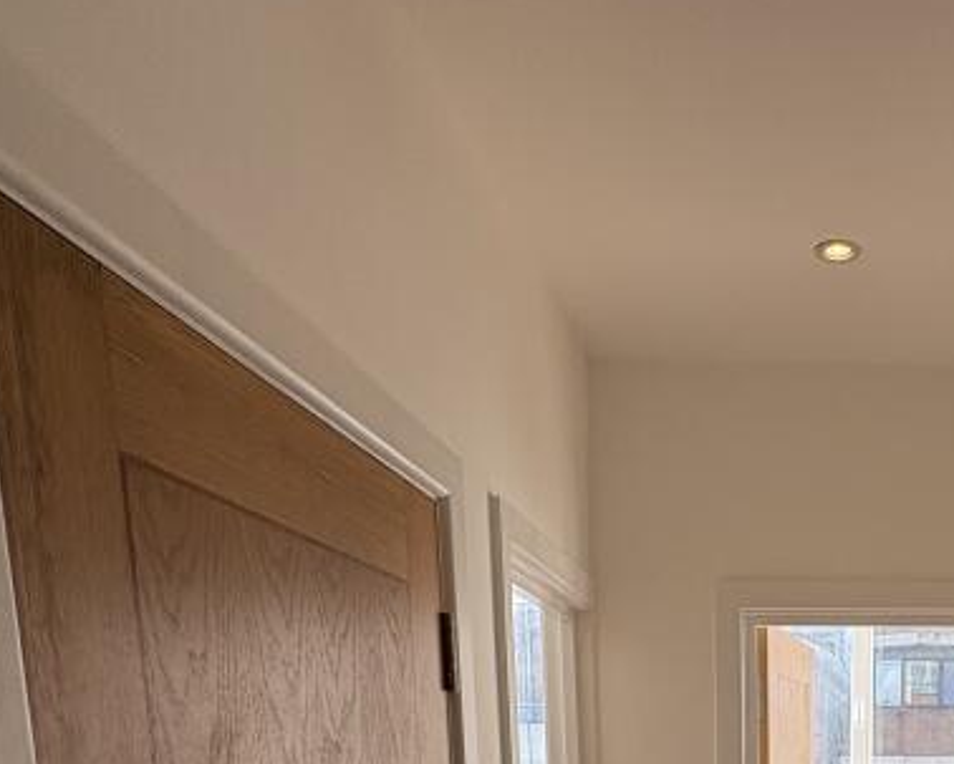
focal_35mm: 37
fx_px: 1045
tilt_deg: -9.7
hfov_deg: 45.2
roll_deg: +0.6
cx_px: 830
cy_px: 935
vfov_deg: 32.5
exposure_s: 1/222
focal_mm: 2.22
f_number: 2.2
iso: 40
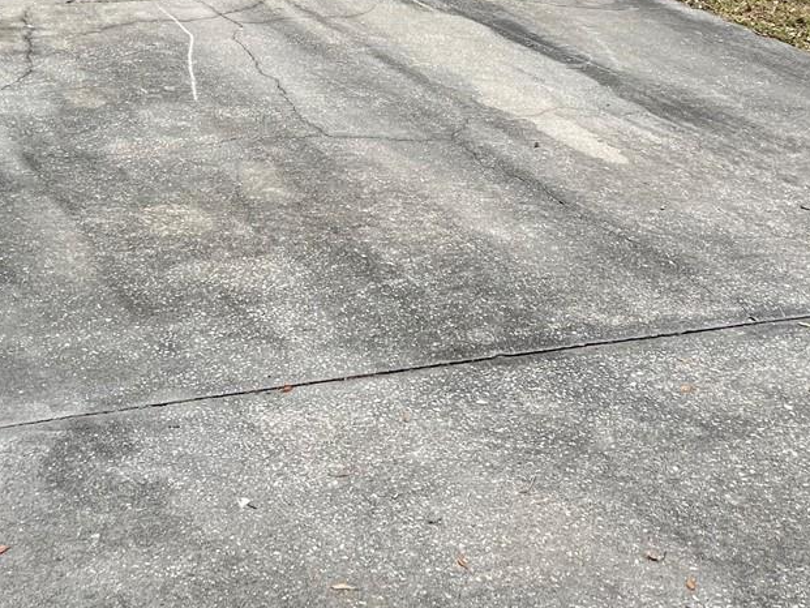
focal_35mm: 67
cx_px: 305
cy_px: 55
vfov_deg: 21.4
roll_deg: +0.7
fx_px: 1568
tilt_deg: -5.4
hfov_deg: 28.9
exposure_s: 1/502
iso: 50
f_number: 1.5
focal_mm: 5.7
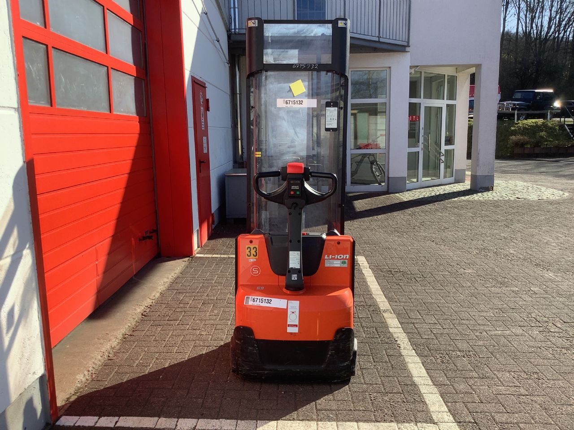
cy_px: 215
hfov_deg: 58.4
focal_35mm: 31
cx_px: 287
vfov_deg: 45.4
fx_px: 514
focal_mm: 3.3
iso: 25
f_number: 2.4
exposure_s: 1/668
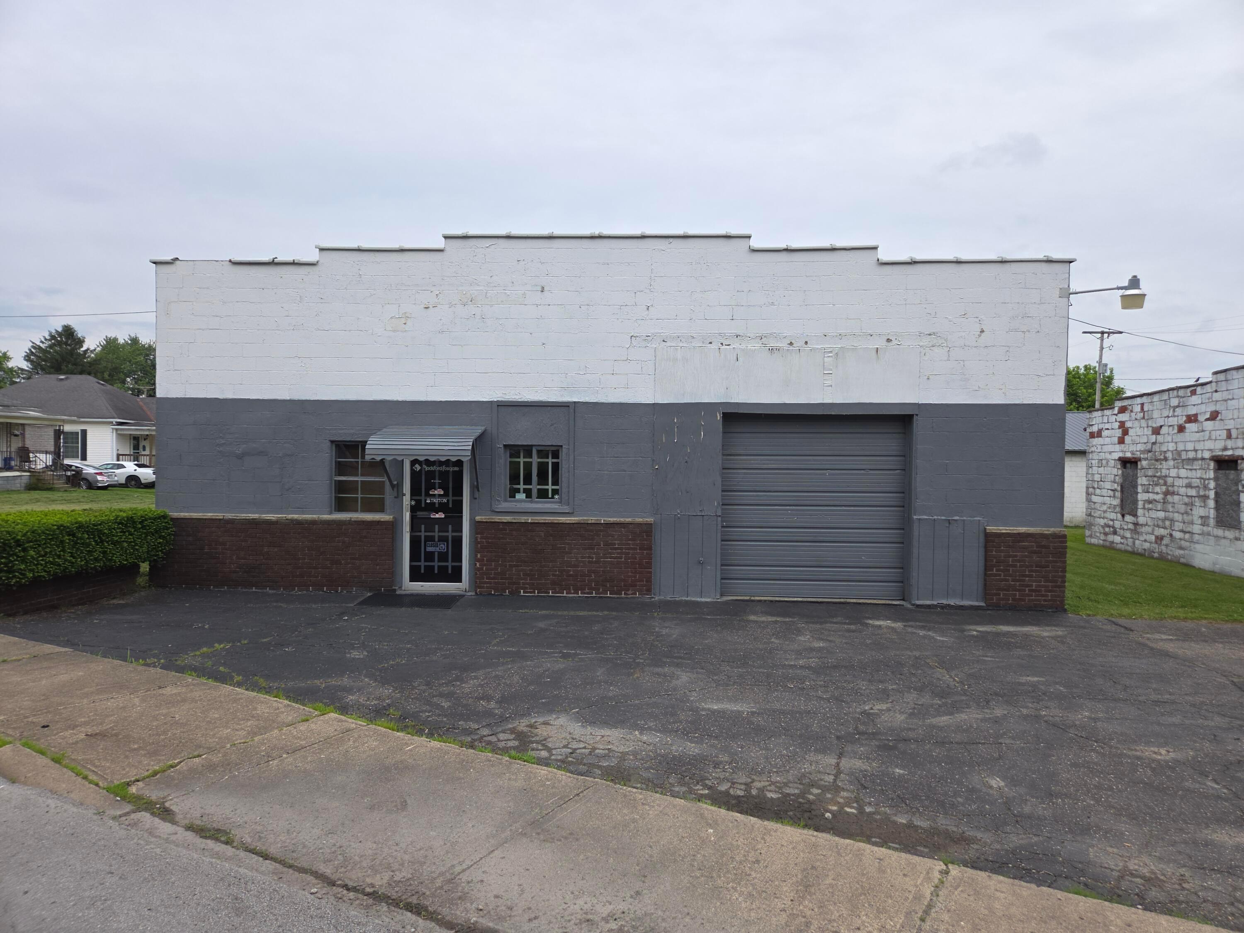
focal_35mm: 23
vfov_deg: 58.9
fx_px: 827
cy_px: 466
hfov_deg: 73.9
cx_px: 622
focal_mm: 5.4
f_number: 1.8
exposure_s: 1/280
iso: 25
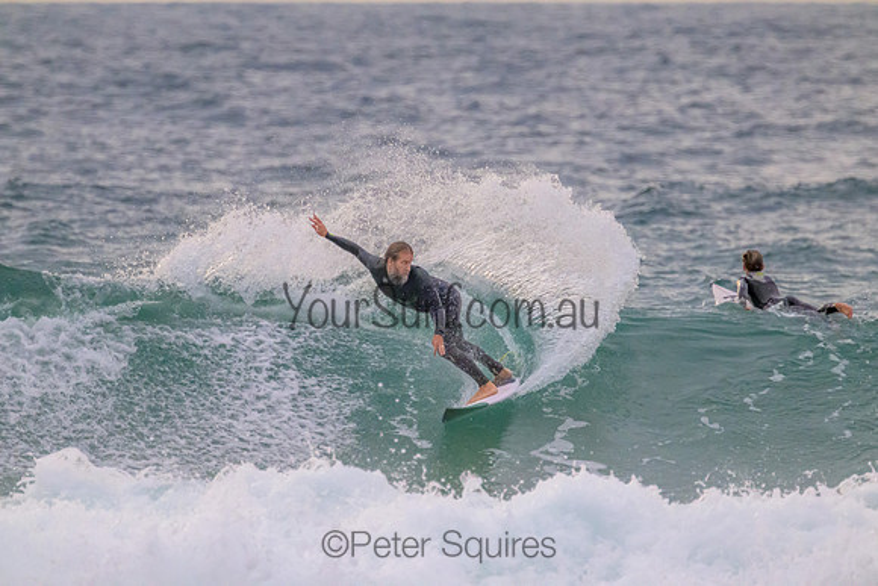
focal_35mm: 800
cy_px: 293
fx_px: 19515
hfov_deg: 2.6
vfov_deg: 1.7
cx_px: 439
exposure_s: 1/2000
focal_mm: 800
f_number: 11
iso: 9000
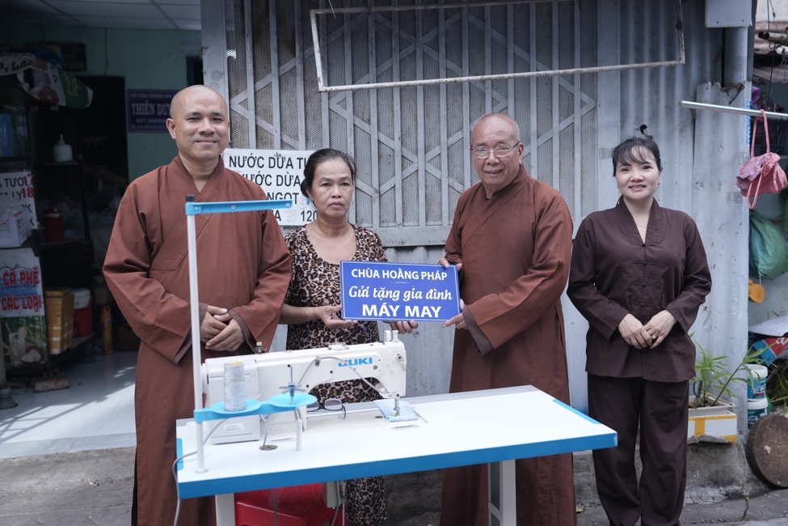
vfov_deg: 34.2
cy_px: 263
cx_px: 394
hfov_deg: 49.6
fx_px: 854
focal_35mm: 39
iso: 250
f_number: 2.8
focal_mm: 39
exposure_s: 1/640
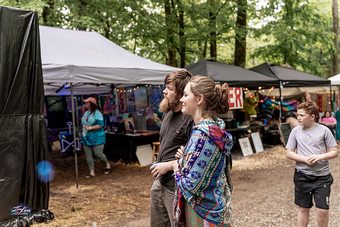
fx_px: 350
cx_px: 170
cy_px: 114
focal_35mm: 37
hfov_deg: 51.9
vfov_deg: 36.0
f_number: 2.8
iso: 250
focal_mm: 37
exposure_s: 1/400
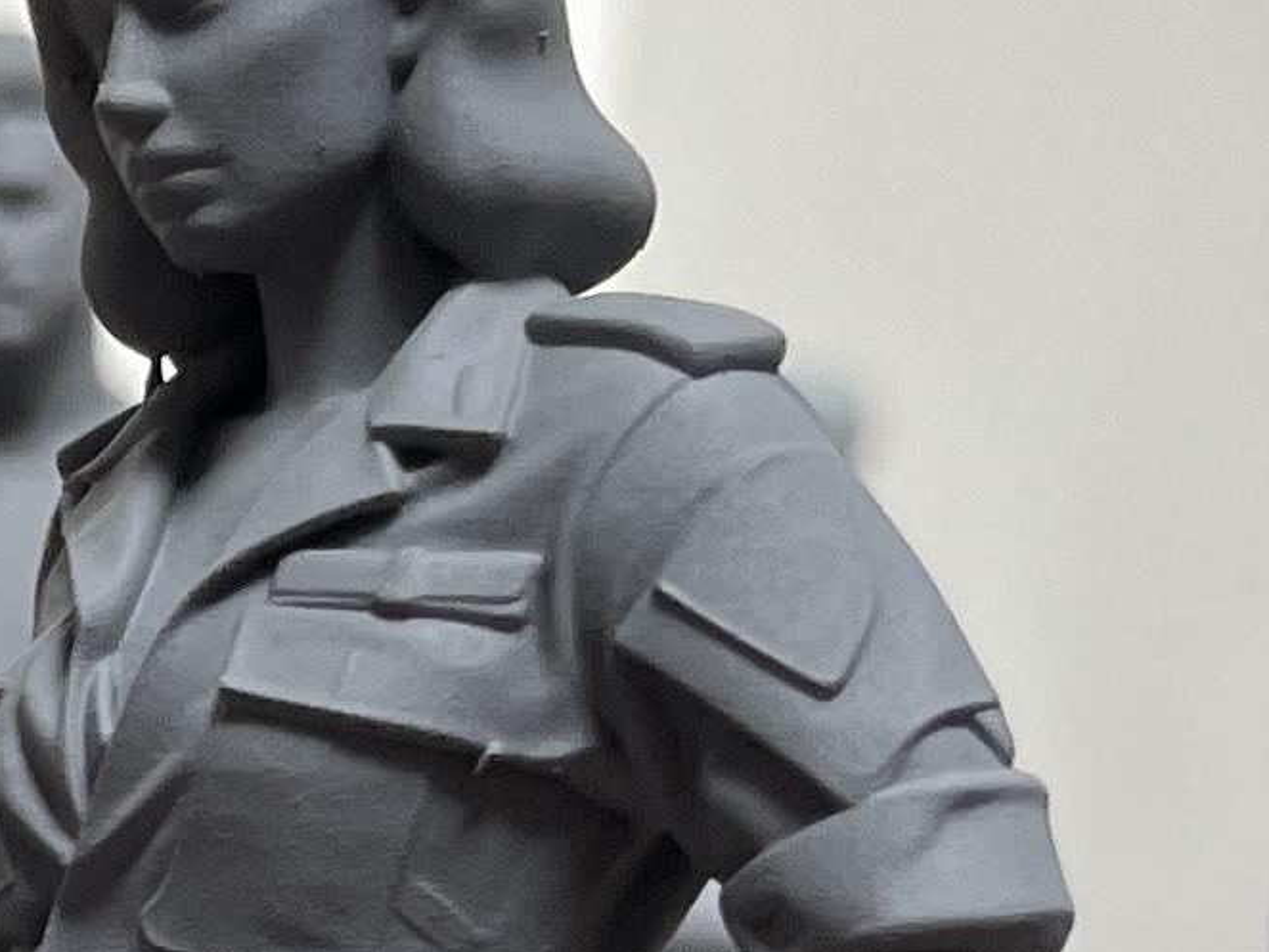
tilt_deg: -9.0
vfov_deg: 8.9
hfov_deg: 11.0
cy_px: 1910
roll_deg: -2.5
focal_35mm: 158
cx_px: -1512
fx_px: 5795
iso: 80
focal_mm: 4.2
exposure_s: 1/100
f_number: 1.6
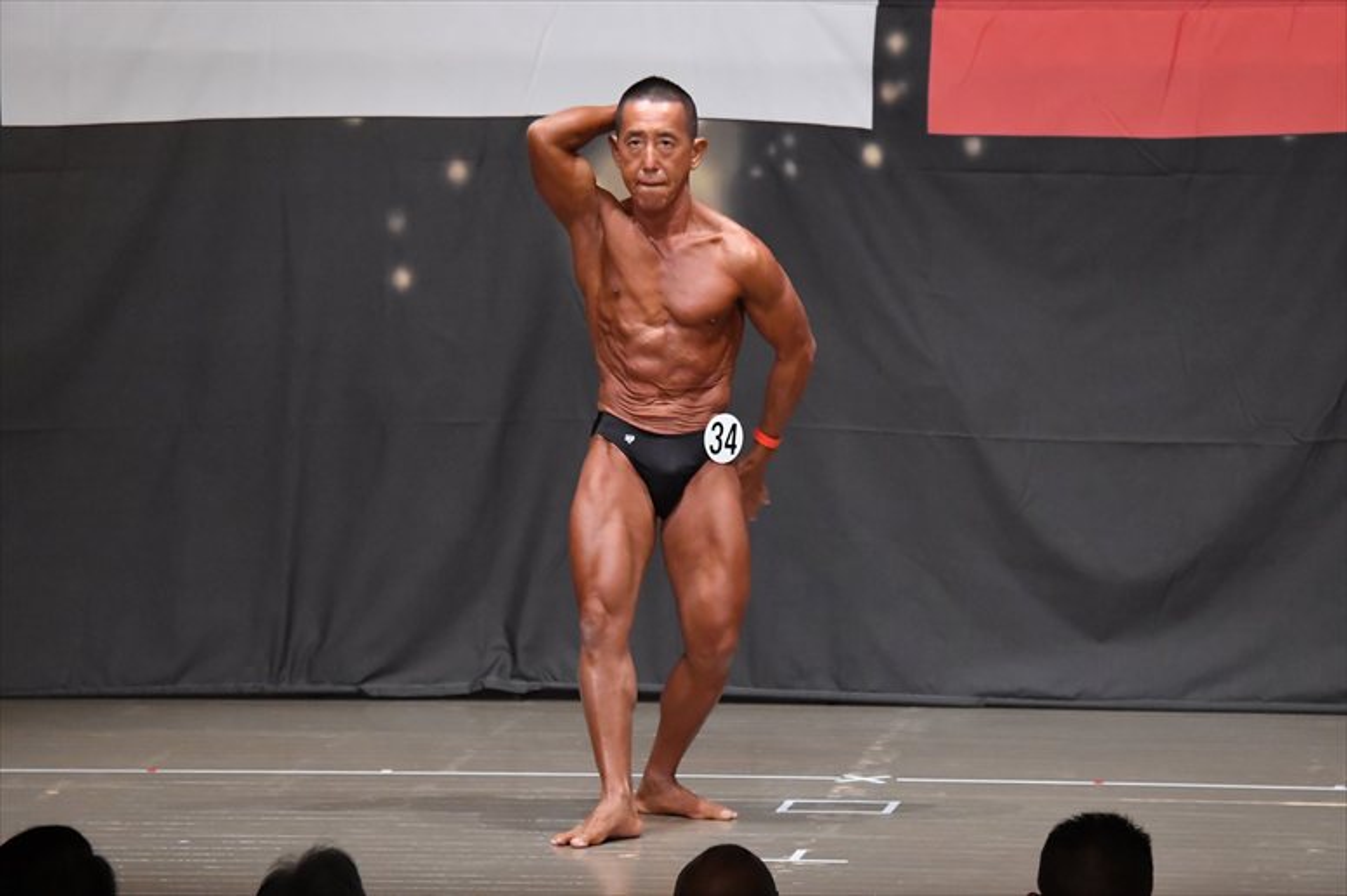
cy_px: 448
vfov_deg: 5.7
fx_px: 8976
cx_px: 674
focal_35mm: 240
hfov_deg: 8.6
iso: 6400
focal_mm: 160
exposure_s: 1/400
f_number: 5.6
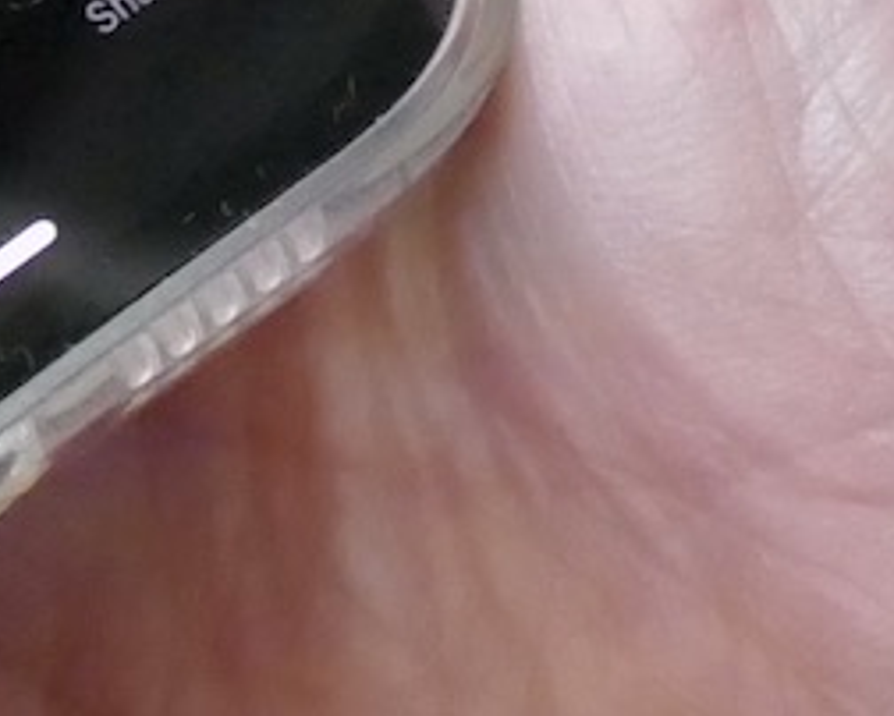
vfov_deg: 2.0
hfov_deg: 2.5
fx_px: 20707
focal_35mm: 782
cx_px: -1277
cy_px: -828
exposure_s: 1/60
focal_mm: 38.48
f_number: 4.5
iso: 1600
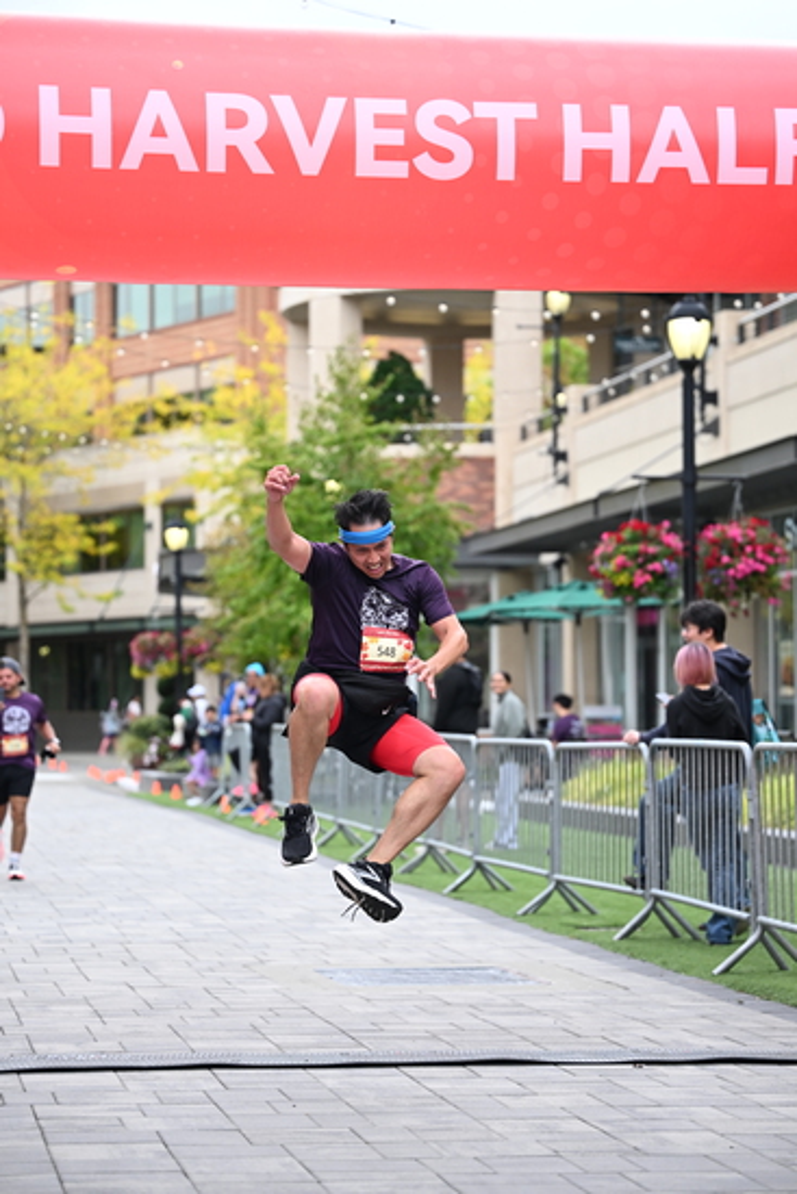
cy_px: 597
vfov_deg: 23.1
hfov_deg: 15.5
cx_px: 398
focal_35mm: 88
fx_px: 2920
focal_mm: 88
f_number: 2.8
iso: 640
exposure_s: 1/2000
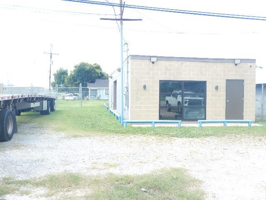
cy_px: 100
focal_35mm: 34
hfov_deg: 54.0
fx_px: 261
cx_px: 133
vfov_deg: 41.8
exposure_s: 1/160
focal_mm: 6.1
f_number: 4.2
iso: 125
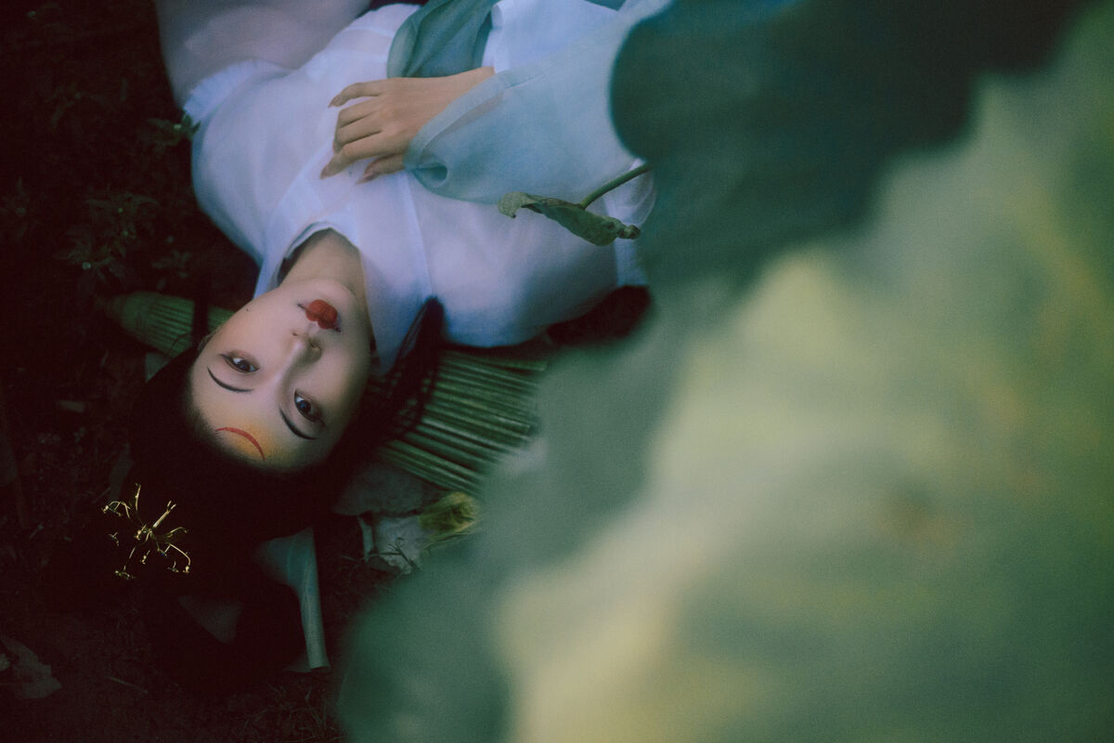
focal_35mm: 50
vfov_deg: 27.0
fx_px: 1547
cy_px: 372
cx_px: 557
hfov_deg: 39.6
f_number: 1.8
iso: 3200
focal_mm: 50
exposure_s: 1/160
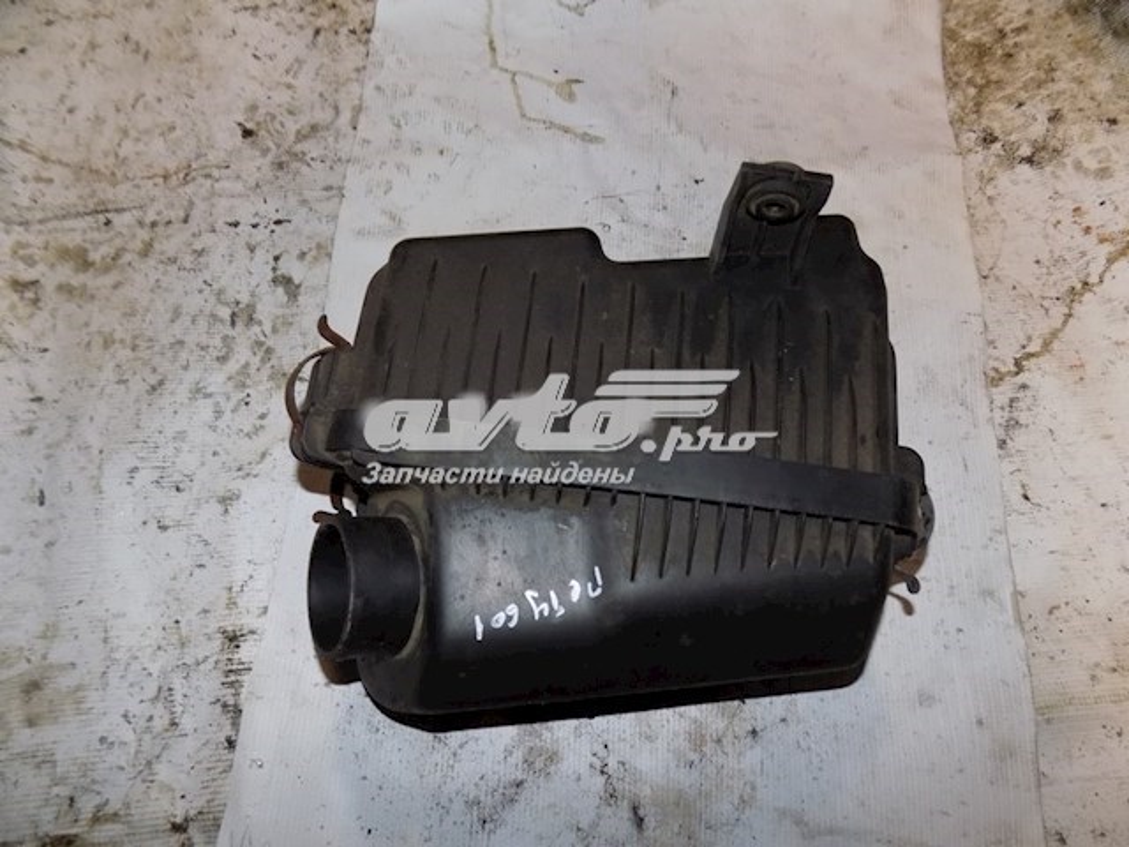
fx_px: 750
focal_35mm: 23
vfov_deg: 58.9
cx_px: 564
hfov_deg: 73.9
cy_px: 424
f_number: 3.1
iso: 200
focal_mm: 4
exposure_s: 1/30
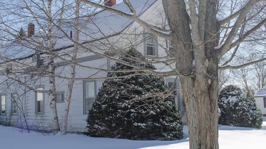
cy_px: 57
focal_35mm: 51
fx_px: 360
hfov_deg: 40.3
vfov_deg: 23.5
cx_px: 98
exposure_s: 1/320
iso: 100
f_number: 8
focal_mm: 24
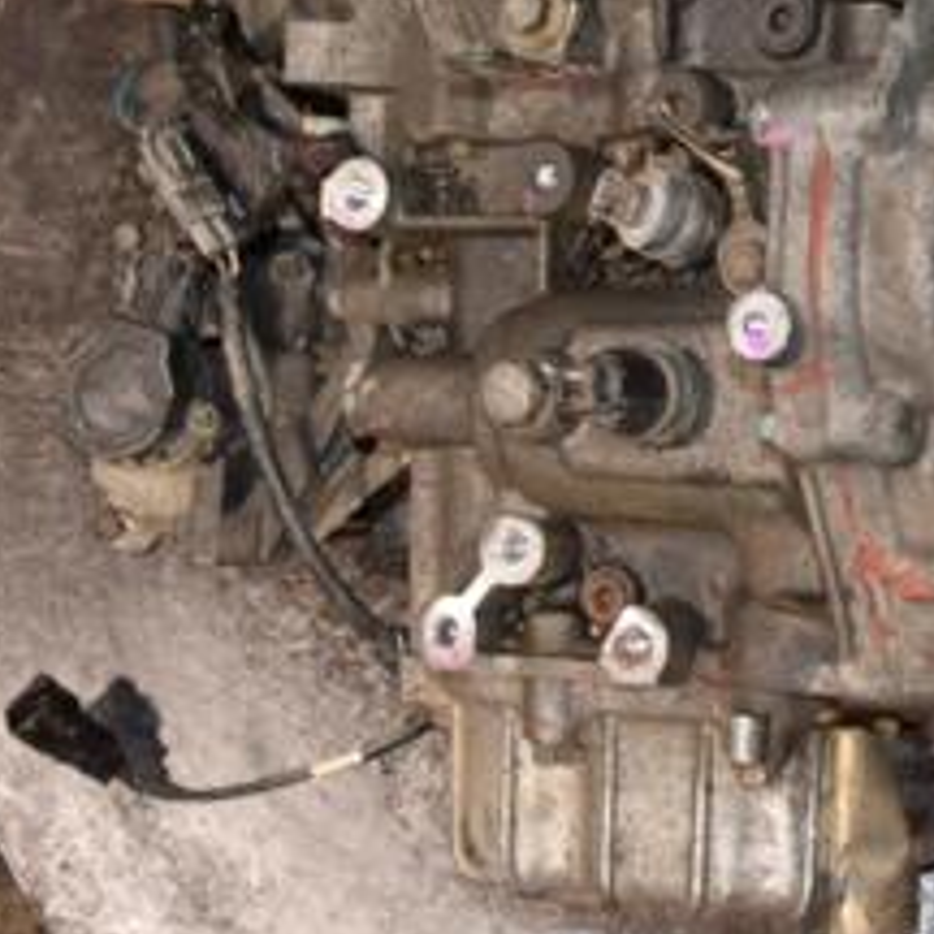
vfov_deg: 20.2
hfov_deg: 20.1
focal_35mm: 85
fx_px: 2595
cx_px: 783
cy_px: 221
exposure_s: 1/60
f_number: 5
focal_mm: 24
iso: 800
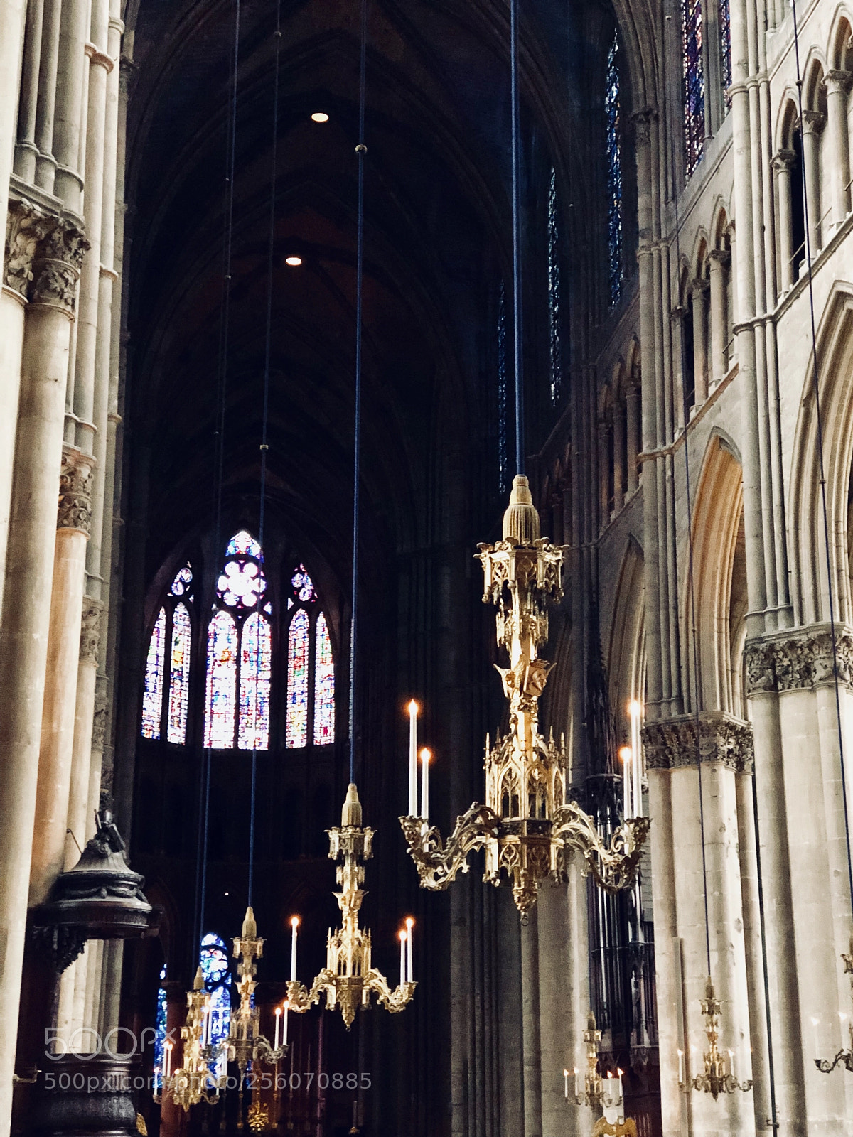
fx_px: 1873
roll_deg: +0.1
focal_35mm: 57
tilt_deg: +18.2
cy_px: 568
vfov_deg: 33.8
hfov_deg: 25.7
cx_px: 426
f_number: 2.8
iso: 1250
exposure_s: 1/50
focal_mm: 6.6
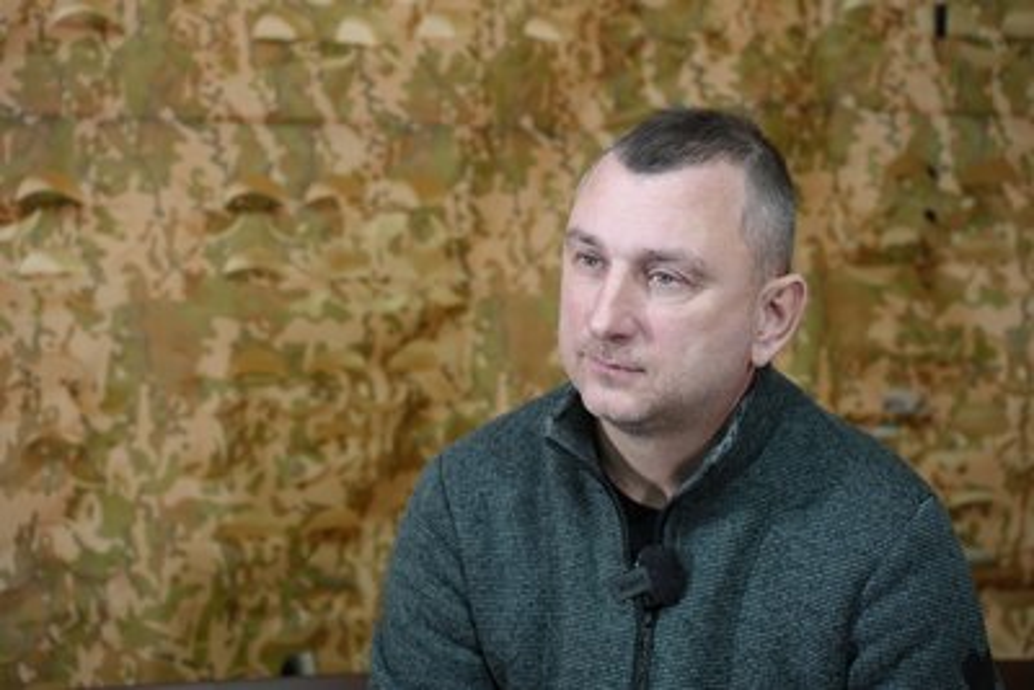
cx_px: 517
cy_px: 345
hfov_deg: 27.0
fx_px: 2155
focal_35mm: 75
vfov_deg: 18.2
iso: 1250
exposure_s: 1/160
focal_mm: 75
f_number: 4
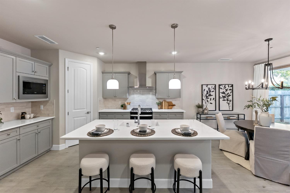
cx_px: 145
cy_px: 96
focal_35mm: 14
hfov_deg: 104.3
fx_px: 113
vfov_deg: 81.2
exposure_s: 1/160
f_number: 4
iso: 1000
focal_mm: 14
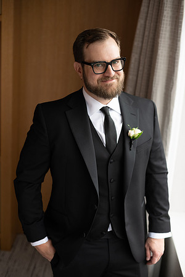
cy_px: 138
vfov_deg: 39.6
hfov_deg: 27.0
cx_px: 92
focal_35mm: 50
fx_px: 385
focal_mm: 50
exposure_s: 1/200
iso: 1250
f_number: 2.8
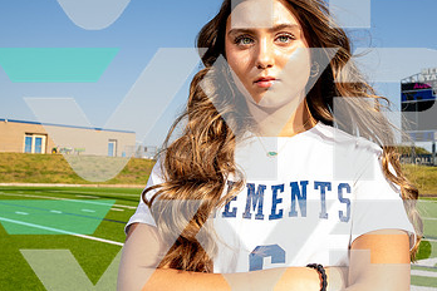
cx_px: 309
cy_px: 115
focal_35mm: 40
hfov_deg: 47.2
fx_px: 486
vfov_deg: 33.3
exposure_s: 1/125
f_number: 7.1
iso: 50
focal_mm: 24
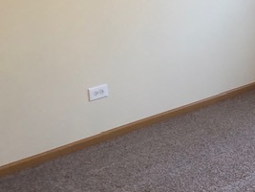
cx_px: 304
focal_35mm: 67
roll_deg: +1.6
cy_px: 14
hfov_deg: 25.9
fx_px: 494
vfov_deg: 21.4
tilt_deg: -9.6
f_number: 1.8
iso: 40
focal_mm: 4
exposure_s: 1/15
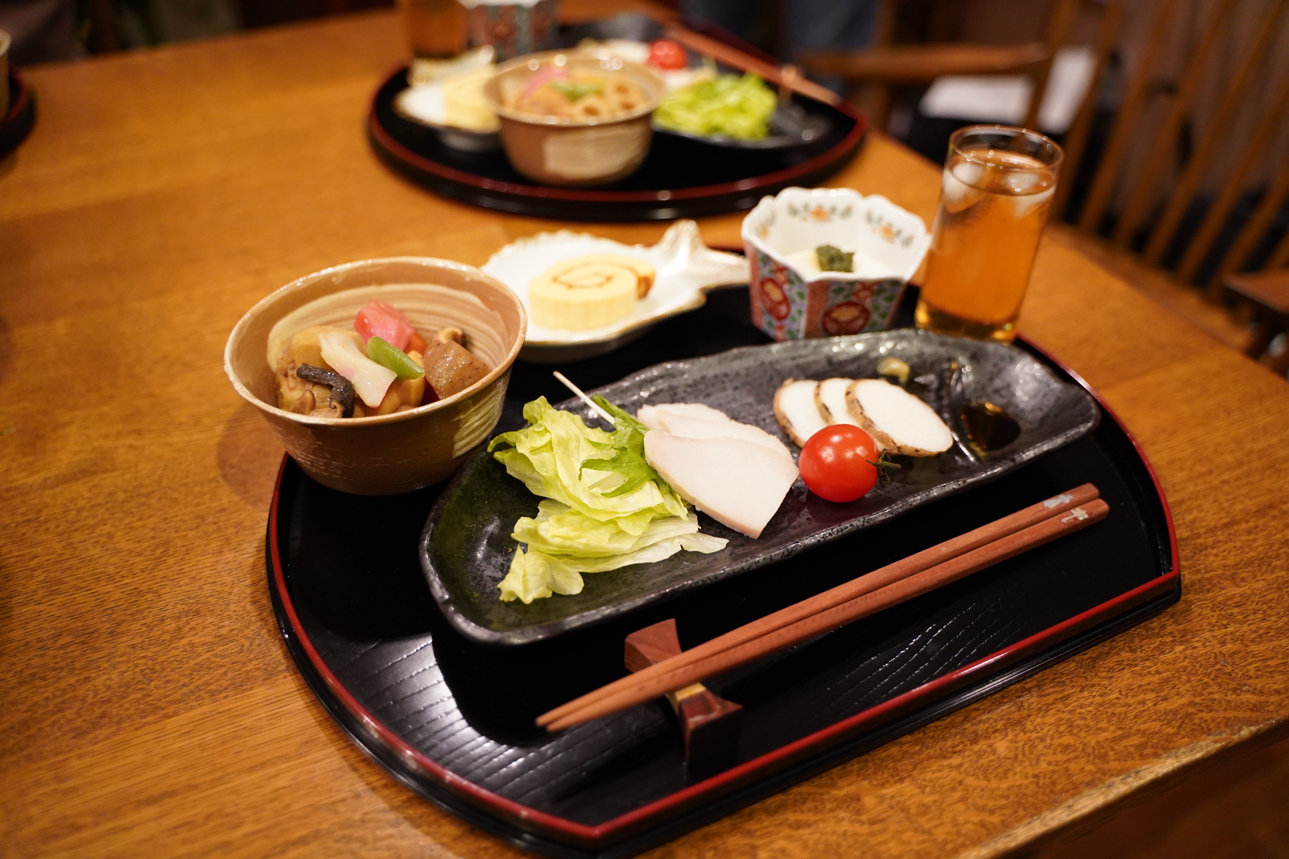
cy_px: 430
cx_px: 644
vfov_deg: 46.4
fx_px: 1002
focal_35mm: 28
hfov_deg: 65.5
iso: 4000
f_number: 2.8
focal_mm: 28
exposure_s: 1/160
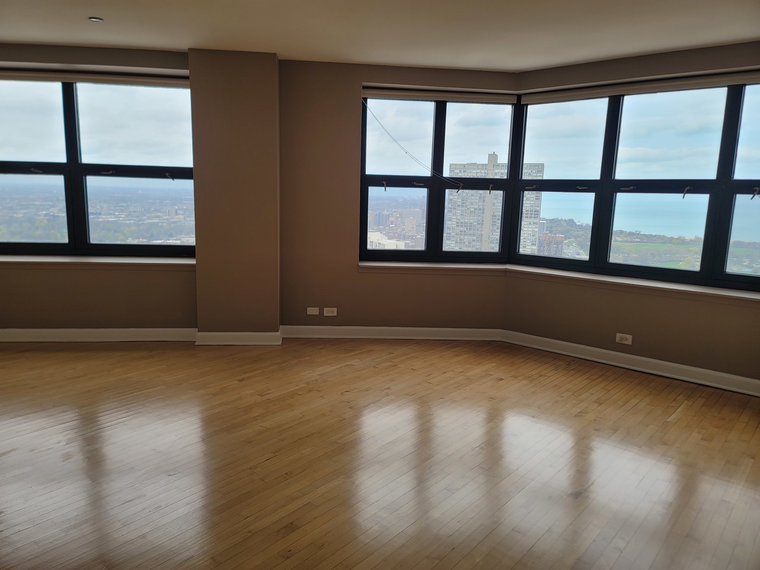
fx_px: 549
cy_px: 285
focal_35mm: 25
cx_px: 380
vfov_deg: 54.9
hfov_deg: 69.4
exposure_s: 1/282
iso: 20
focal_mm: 7
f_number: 1.8
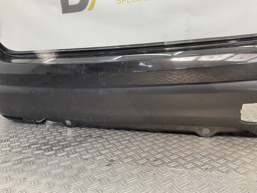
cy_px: 96
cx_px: 128
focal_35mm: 29
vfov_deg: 48.2
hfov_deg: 61.7
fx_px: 215
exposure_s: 1/120
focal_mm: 3
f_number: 1.8
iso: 32
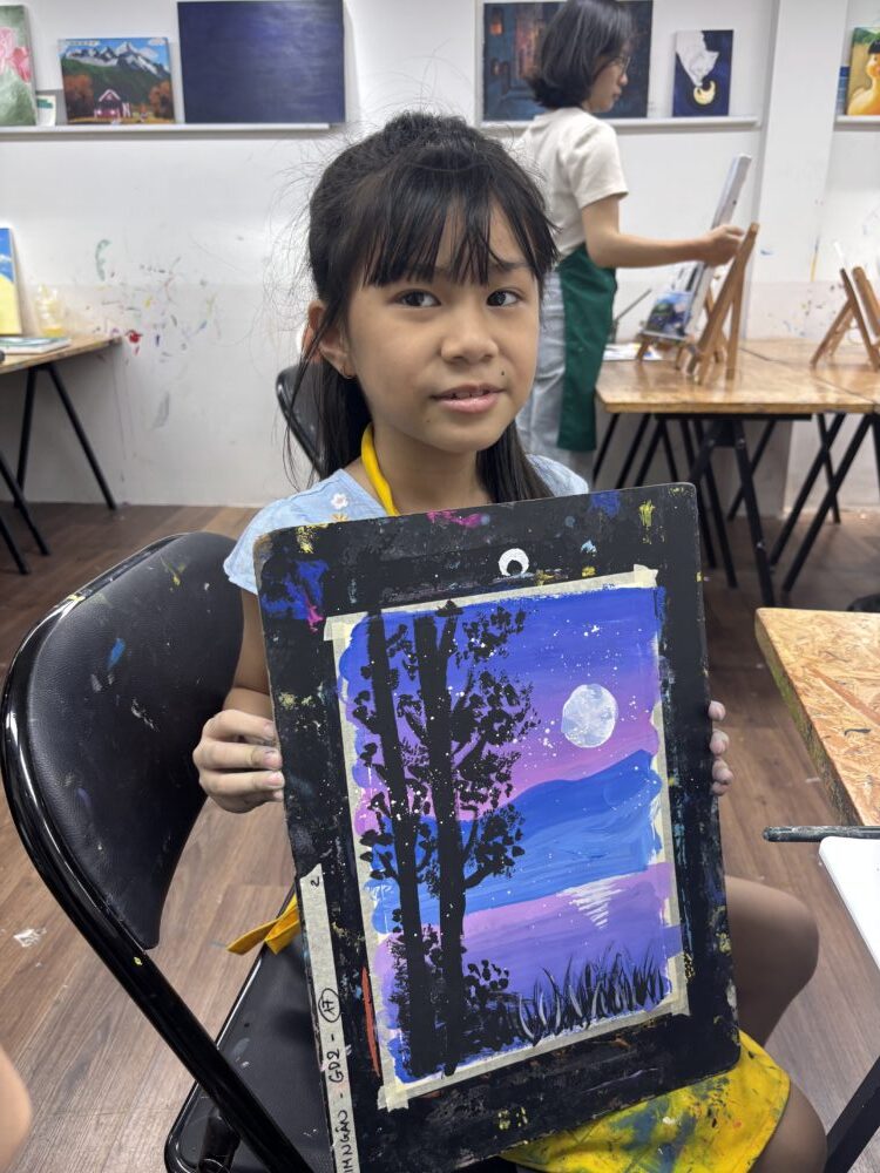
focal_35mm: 26
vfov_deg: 67.3
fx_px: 881
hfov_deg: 53.1
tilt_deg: -20.8
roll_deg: -0.1
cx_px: 440
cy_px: 586
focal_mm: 5.96
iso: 64
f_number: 1.6
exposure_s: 1/100
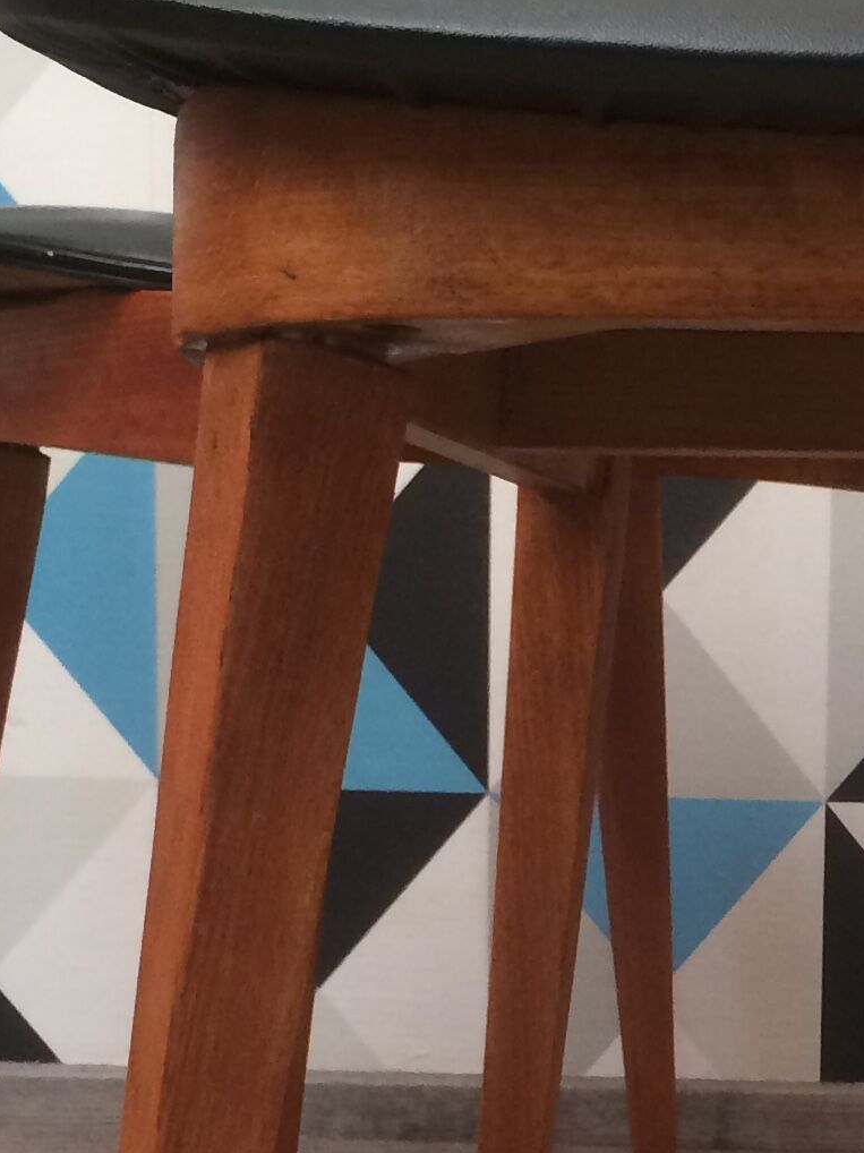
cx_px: 1003
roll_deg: -0.2
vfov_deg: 20.8
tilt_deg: -11.5
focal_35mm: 93
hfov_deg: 15.4
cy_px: 955
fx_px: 3096
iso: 64
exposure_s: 1/33
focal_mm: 4.15
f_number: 2.2
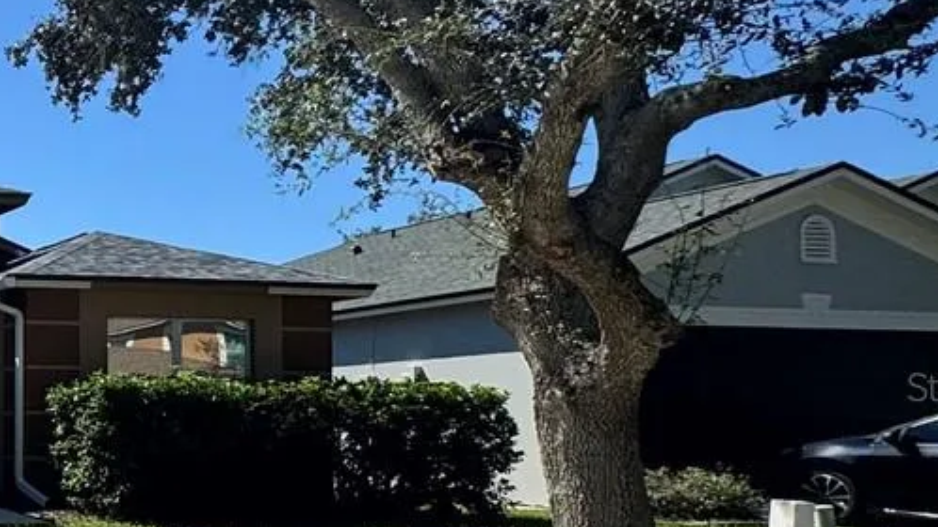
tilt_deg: +1.7
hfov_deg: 29.0
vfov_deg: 24.2
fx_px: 1219
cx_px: -422
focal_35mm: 49
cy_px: 386
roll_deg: -2.5
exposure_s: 1/2770
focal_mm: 2.22
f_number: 2.2
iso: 50
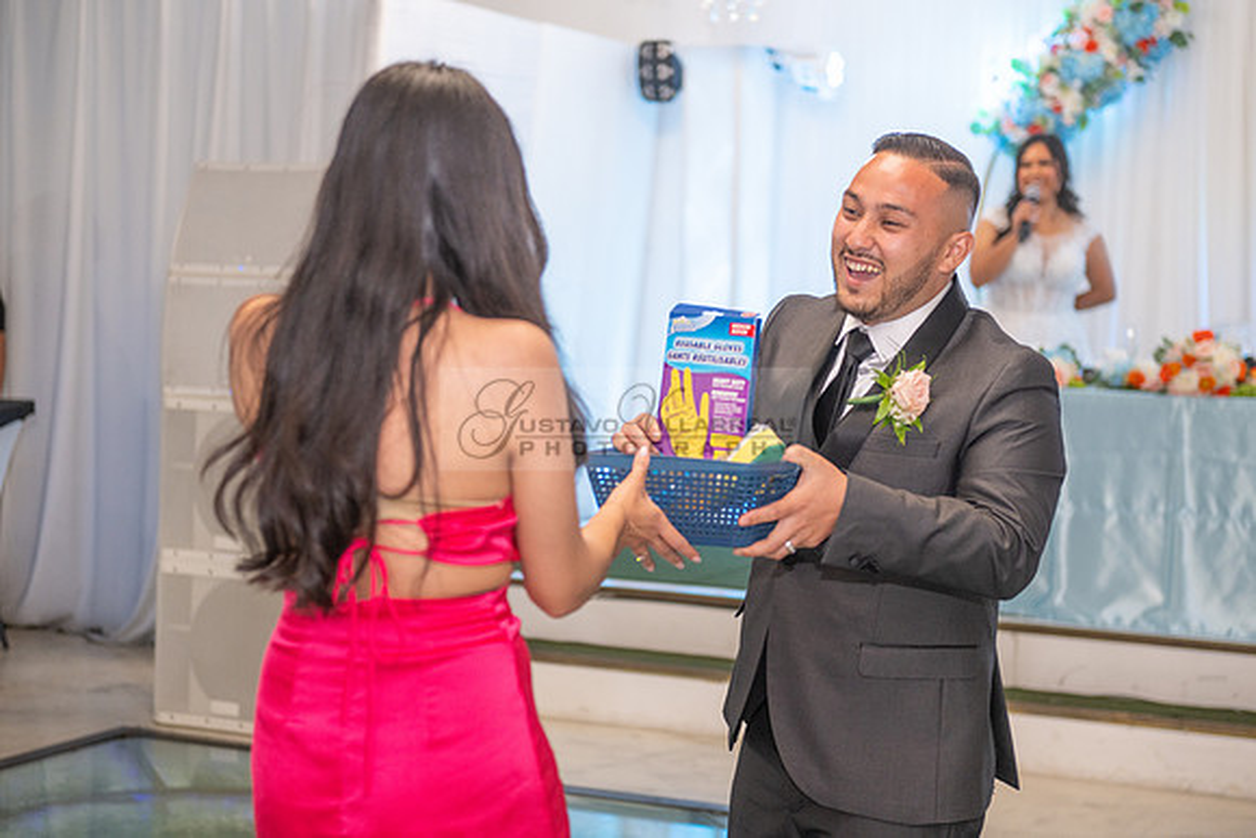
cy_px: 419
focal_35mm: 66
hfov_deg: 30.5
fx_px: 2303
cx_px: 628
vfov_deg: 20.6
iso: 1000
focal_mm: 66
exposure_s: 1/160
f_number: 3.2
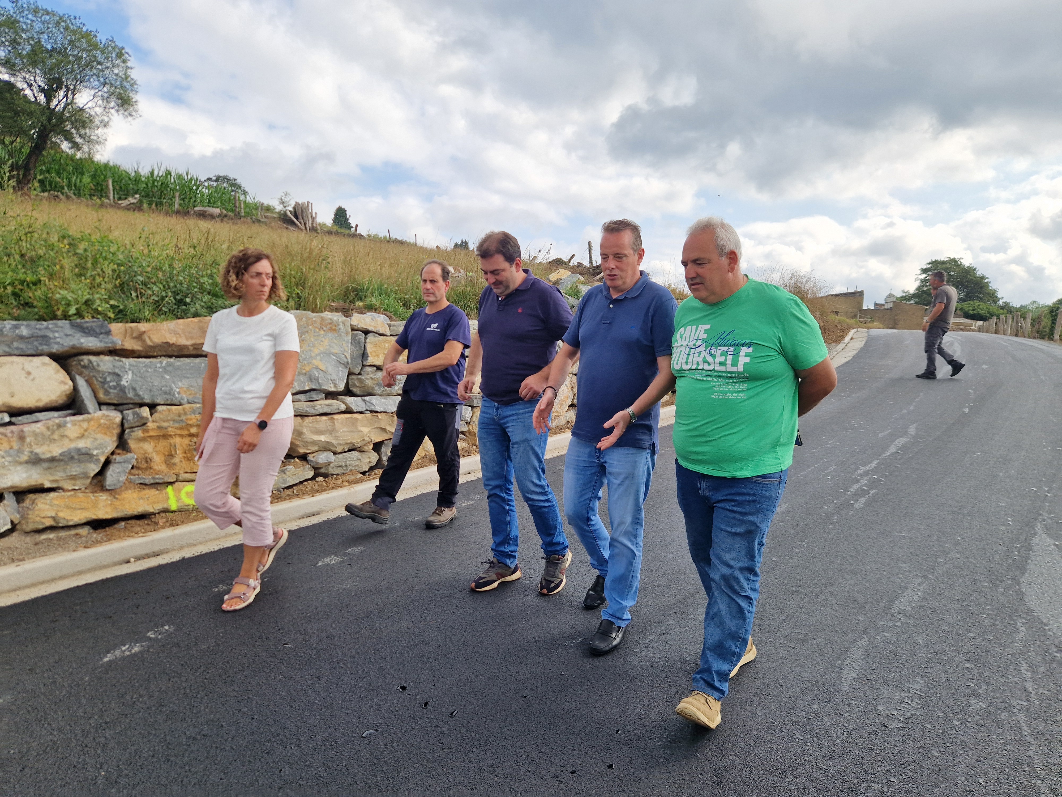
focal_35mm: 23
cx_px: 531
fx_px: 706
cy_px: 398
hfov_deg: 73.9
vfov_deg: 58.9
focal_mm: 5.4
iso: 50
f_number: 1.8
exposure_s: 1/1196
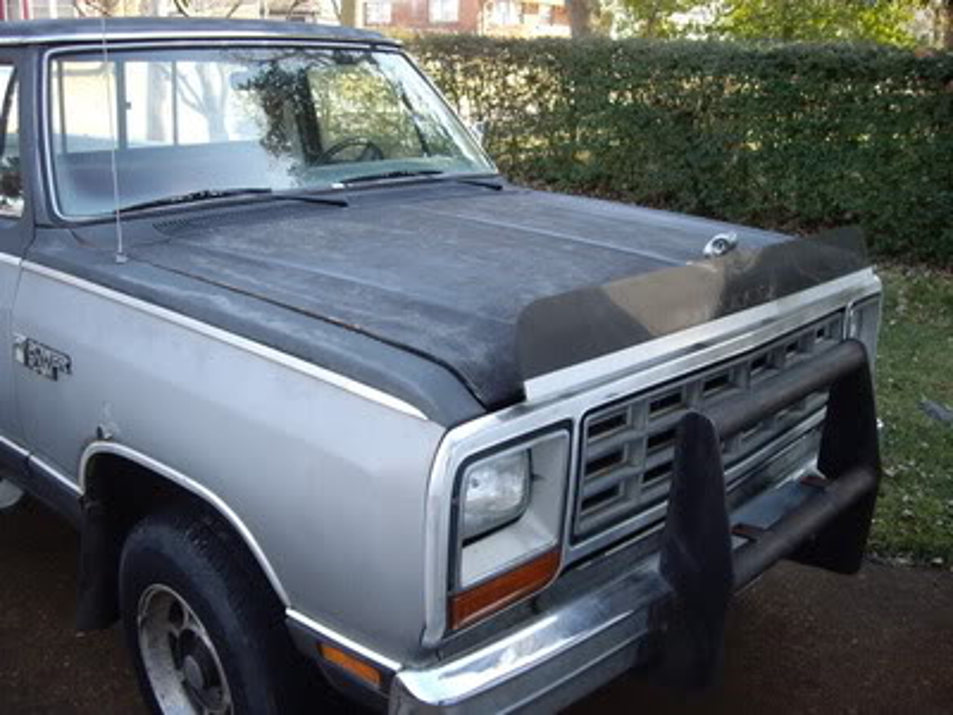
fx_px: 1046
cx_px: 476
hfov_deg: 49.0
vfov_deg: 37.7
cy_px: 358
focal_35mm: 38
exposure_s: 1/80
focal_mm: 6.2
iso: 100
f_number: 2.7
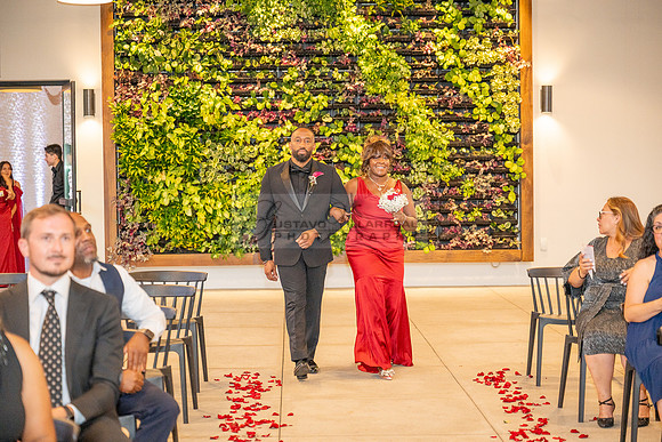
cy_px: 221
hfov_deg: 28.8
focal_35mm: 70
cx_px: 331
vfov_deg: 19.5
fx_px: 1287
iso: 1000
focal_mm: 70
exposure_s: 1/200
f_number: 2.8
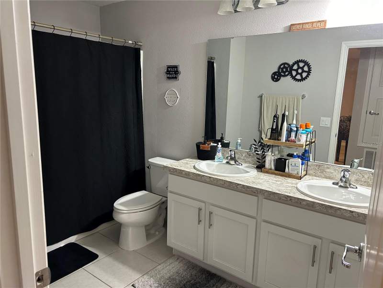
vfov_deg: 53.1
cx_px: 192
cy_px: 144
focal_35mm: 26
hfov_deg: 67.3
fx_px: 288
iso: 250
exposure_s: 1/60
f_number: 1.5
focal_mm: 5.7
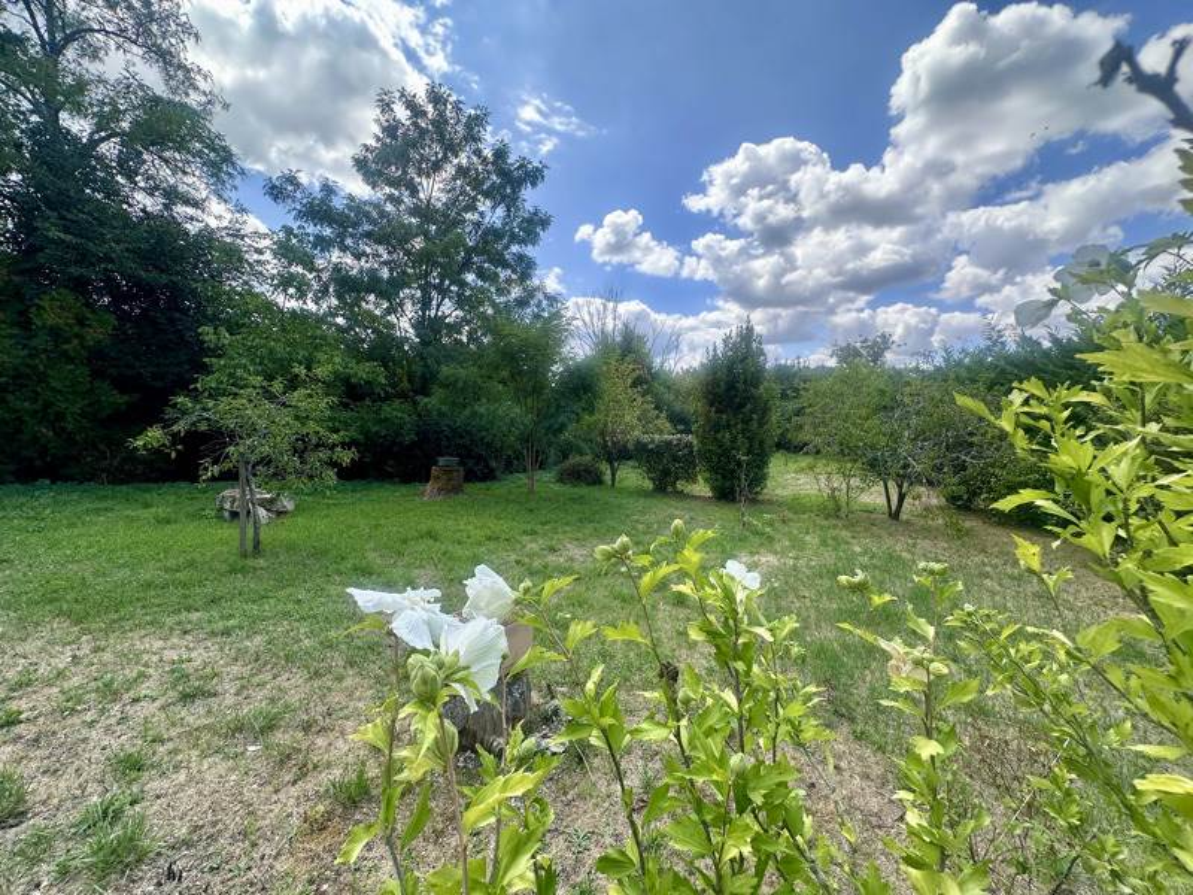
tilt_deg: -4.8
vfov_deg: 85.7
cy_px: 448
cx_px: 596
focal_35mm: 14
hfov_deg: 102.1
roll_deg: -0.6
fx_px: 482
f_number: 2.2
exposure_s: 1/947
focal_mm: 2.22
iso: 40
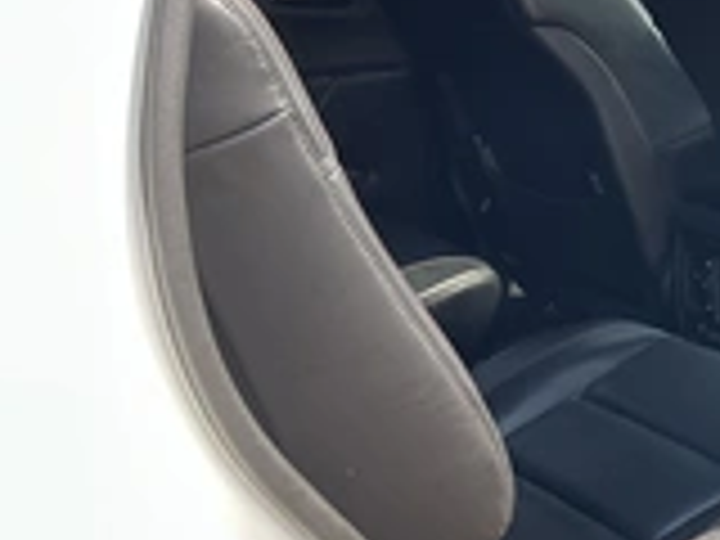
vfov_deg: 21.0
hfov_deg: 25.5
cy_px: 225
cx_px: 814
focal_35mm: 70
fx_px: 1456
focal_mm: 3
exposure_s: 1/176
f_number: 1.8
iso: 20
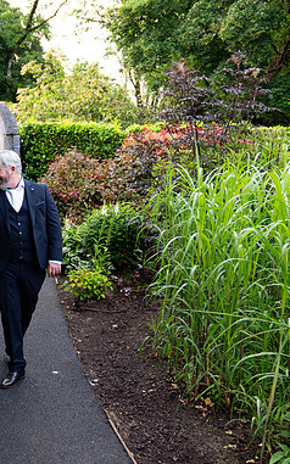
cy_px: 234
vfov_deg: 44.4
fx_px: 569
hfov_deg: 27.6
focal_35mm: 45
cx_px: 30
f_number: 2.8
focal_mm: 29
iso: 500
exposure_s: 1/200
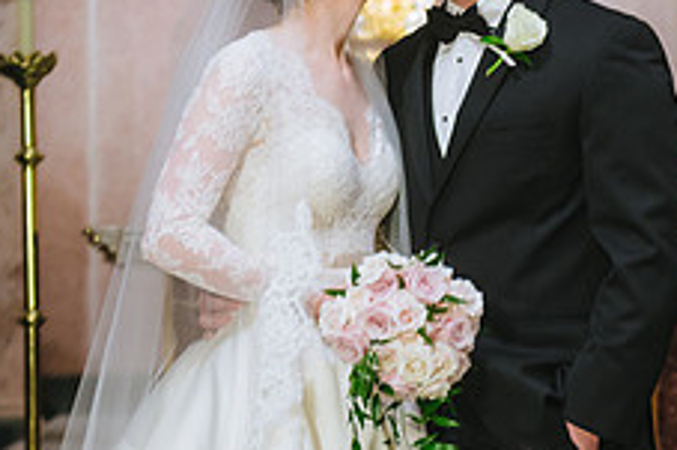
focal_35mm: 179
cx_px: 370
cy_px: 282
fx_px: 3364
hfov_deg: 11.5
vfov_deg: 7.7
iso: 1250
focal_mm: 70
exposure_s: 1/250
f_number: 4
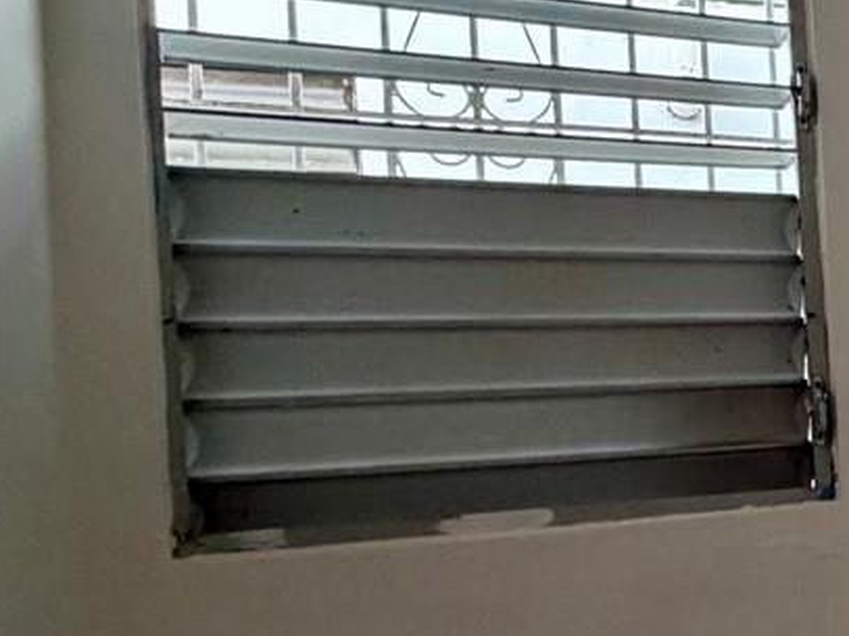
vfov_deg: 26.5
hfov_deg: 21.6
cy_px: 380
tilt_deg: +0.4
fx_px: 1349
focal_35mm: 55
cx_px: 1542
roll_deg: +3.6
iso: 320
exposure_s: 1/81
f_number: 2.2
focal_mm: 2.22
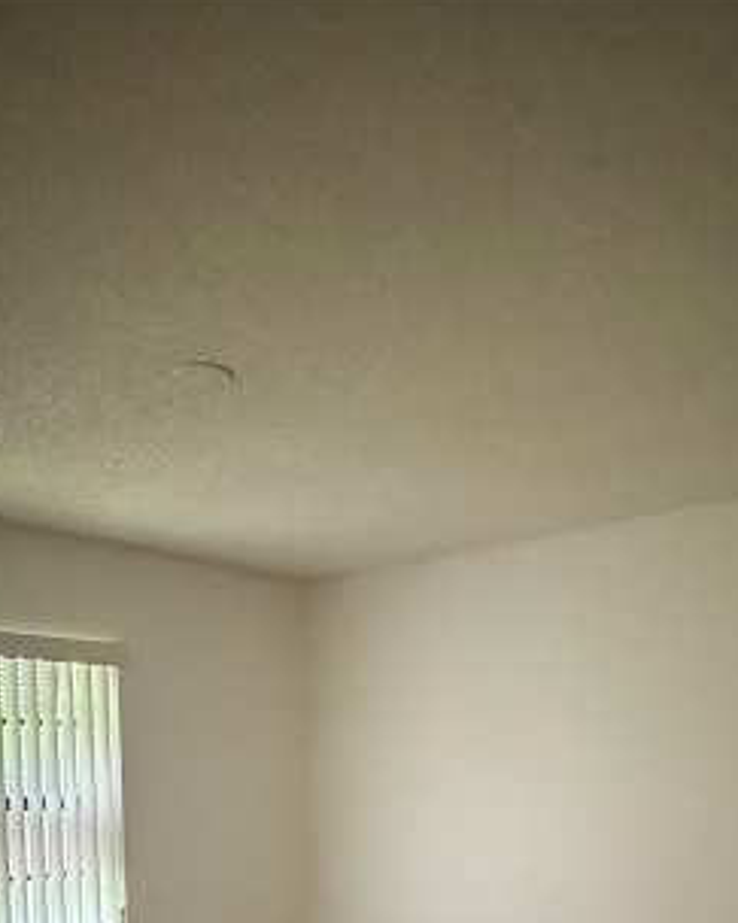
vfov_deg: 44.0
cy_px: 893
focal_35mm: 36
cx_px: 416
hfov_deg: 41.1
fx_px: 983
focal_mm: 2.22
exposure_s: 1/60
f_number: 2.2
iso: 1250
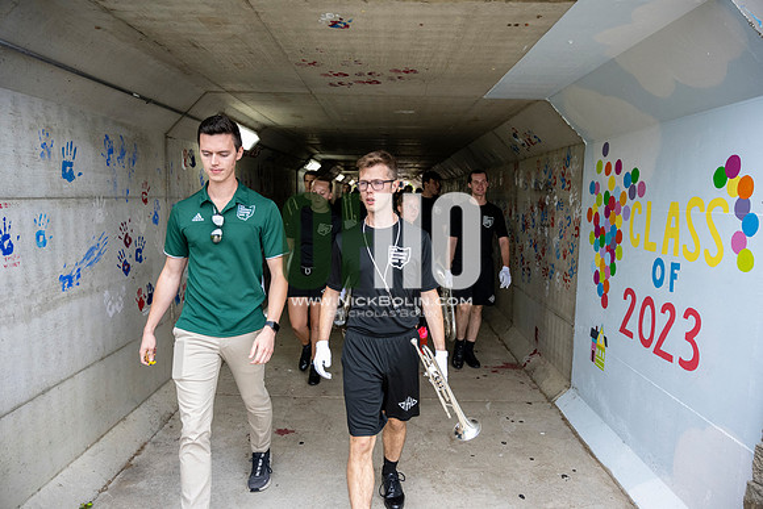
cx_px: 382
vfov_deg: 53.2
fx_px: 509
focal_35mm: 24
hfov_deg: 73.7
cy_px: 254
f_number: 4
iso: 1250
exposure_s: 1/800
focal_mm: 24
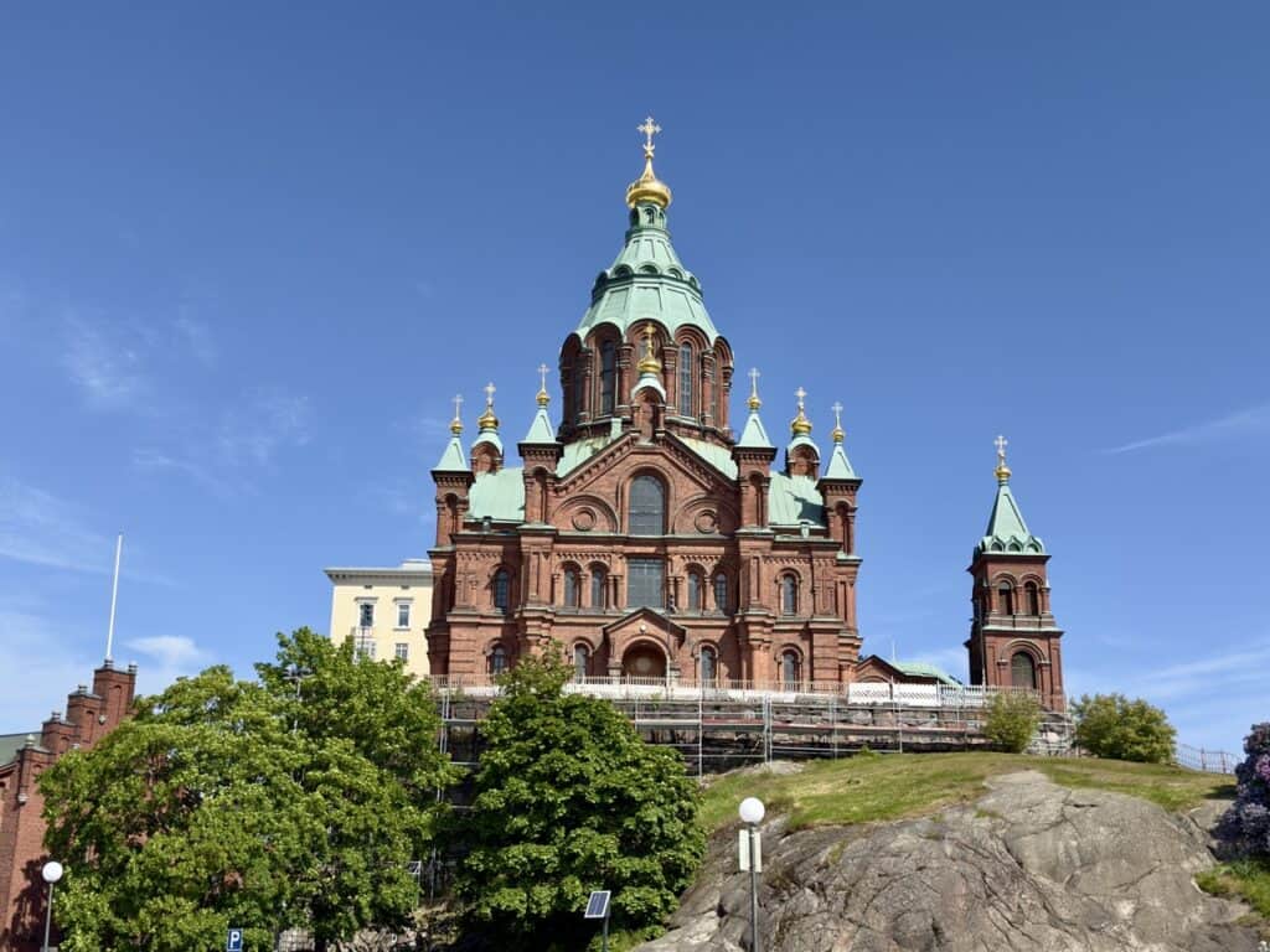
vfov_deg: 34.3
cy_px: 476
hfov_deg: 44.8
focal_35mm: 42
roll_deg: -1.4
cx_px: 635
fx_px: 1541
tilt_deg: +16.5
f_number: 1.78
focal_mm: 6.76
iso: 80
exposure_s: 1/5128
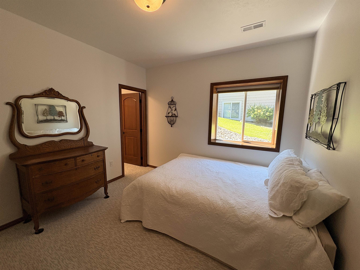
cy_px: 135
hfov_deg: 102.1
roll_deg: -0.8
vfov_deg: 85.7
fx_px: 146
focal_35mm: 14
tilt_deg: -6.8
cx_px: 180
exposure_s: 1/120
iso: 125
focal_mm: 2.22
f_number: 2.2
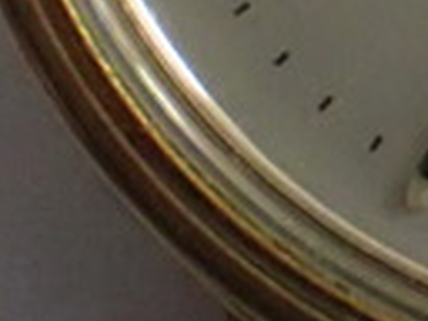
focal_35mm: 356
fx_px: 4402
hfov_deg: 5.5
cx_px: 813
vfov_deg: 4.1
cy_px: -234
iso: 1600
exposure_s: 1/50
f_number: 3.5
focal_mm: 10.29
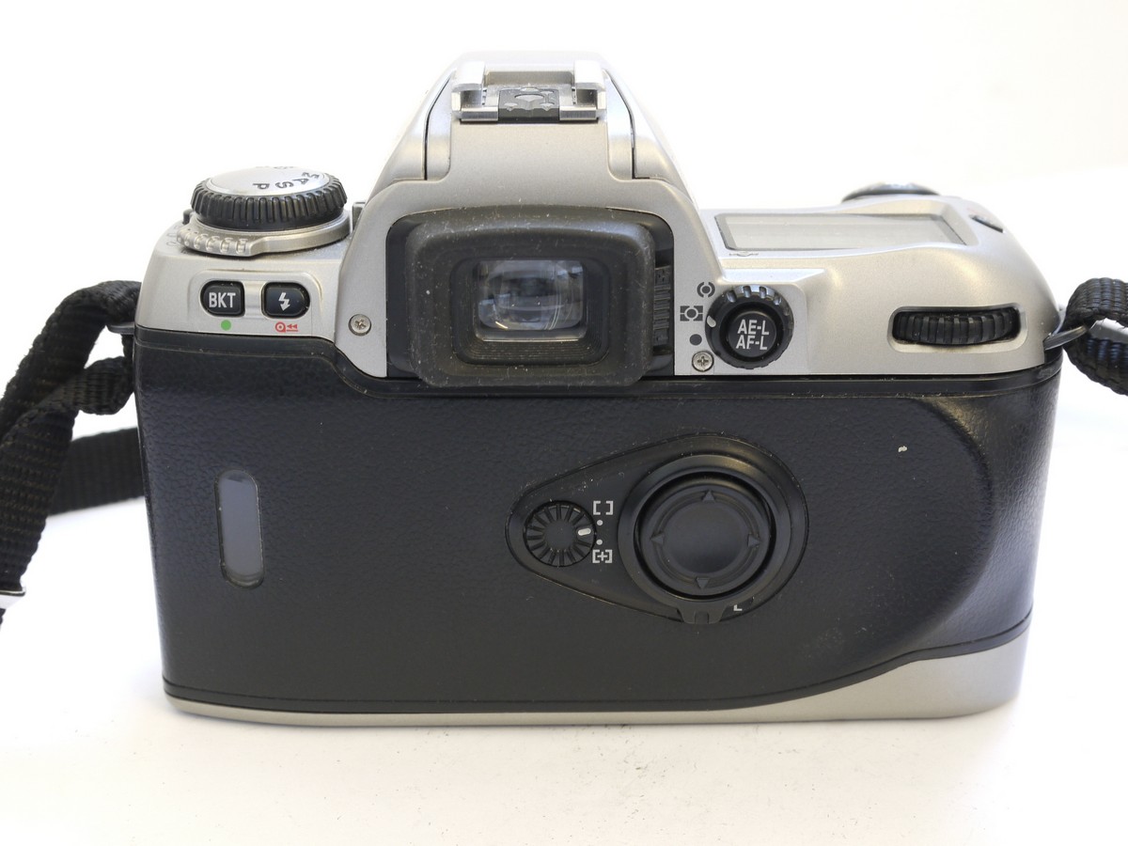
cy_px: 423
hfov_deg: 36.8
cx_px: 564
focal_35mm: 52
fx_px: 1694
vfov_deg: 28.0
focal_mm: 26
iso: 400
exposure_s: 1/5
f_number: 10
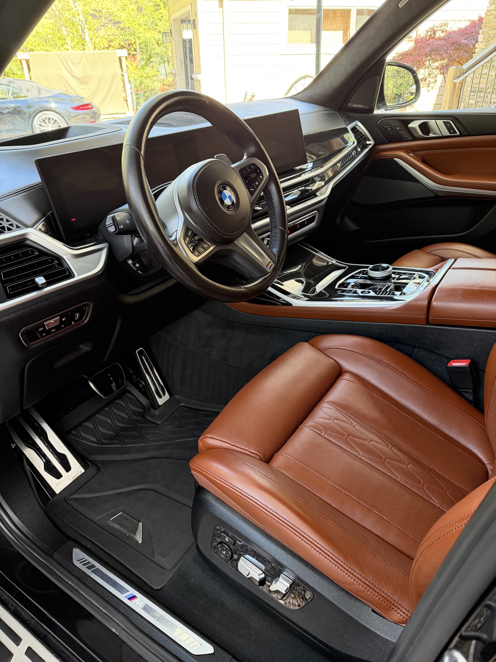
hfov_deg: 56.8
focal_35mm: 24
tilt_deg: -30.3
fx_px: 459
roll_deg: +2.1
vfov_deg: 71.6
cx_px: 248
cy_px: 331
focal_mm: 6.76
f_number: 1.78
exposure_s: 1/60
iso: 320
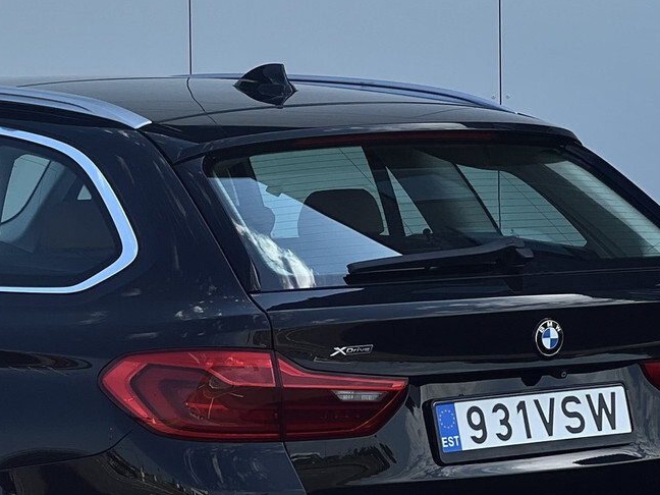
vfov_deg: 7.8
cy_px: 229
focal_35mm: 190
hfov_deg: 10.3
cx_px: 51
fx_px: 3623
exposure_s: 1/261
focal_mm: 9
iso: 25
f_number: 2.8
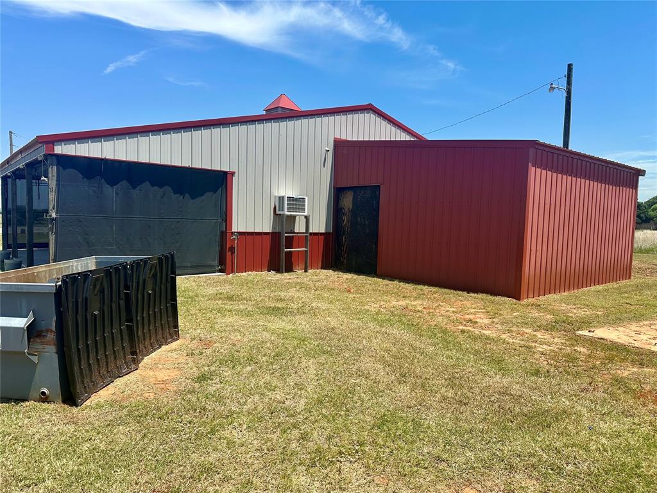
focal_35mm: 24
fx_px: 456
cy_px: 246
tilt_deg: -1.9
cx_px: 328
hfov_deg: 71.6
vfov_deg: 56.8
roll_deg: -1.5
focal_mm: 6.86
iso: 80
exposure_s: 1/4545
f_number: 1.78
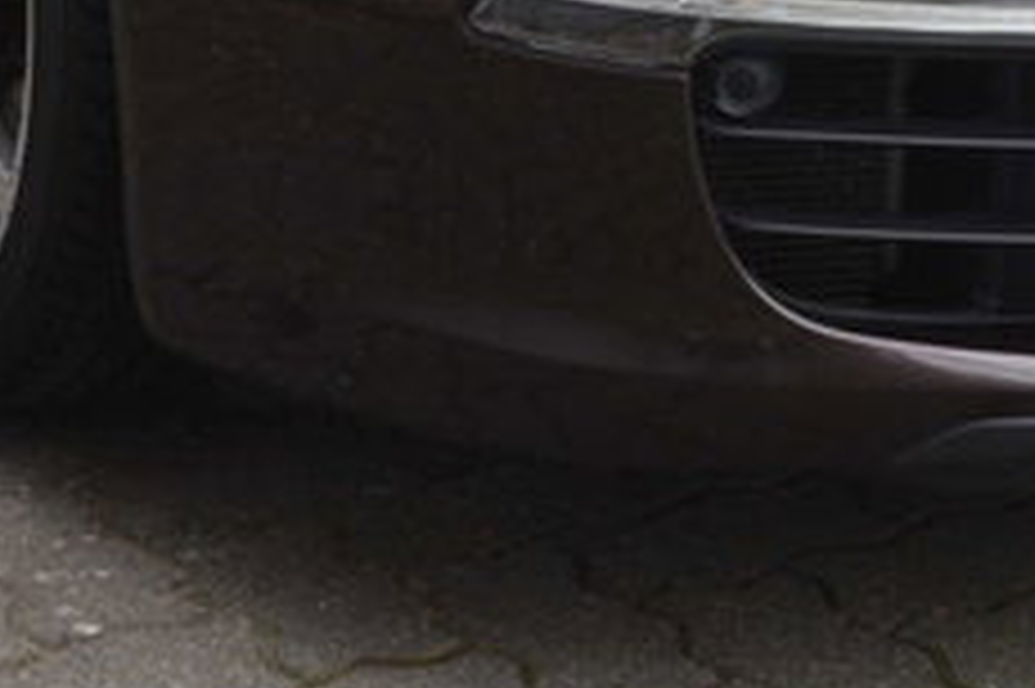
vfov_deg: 10.9
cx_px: 572
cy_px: -371
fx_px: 3447
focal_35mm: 120
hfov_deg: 17.1
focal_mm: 24
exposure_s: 1/60
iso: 800
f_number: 4
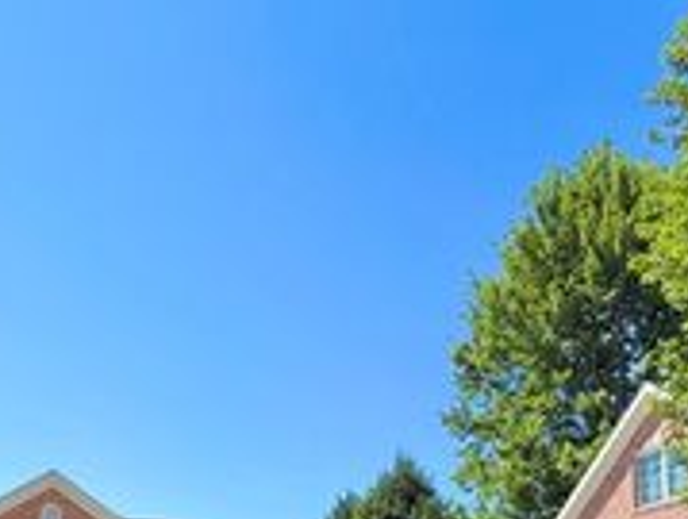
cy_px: 594
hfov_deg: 47.4
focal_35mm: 39
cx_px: 265
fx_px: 777
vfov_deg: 31.9
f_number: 2.2
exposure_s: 1/876
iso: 20
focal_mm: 2.22
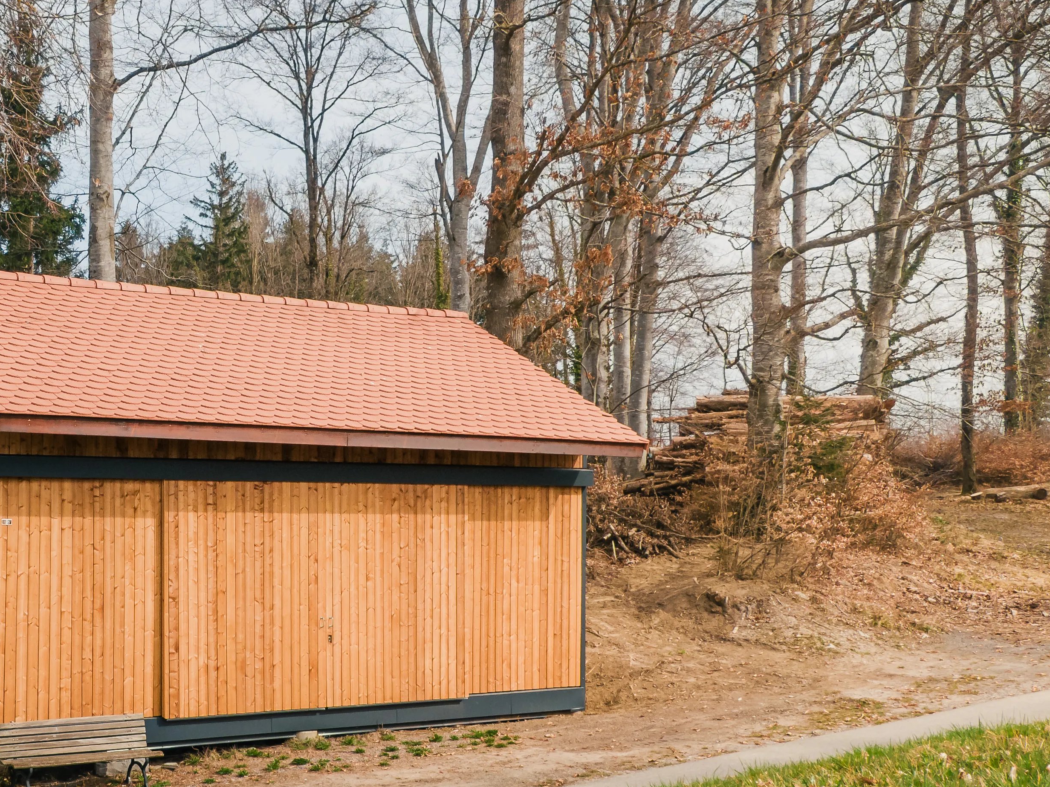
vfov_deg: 26.5
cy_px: 466
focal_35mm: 55
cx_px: 257
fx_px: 1668
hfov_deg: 34.2
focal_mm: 5.82
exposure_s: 1/120
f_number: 3.2
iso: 100
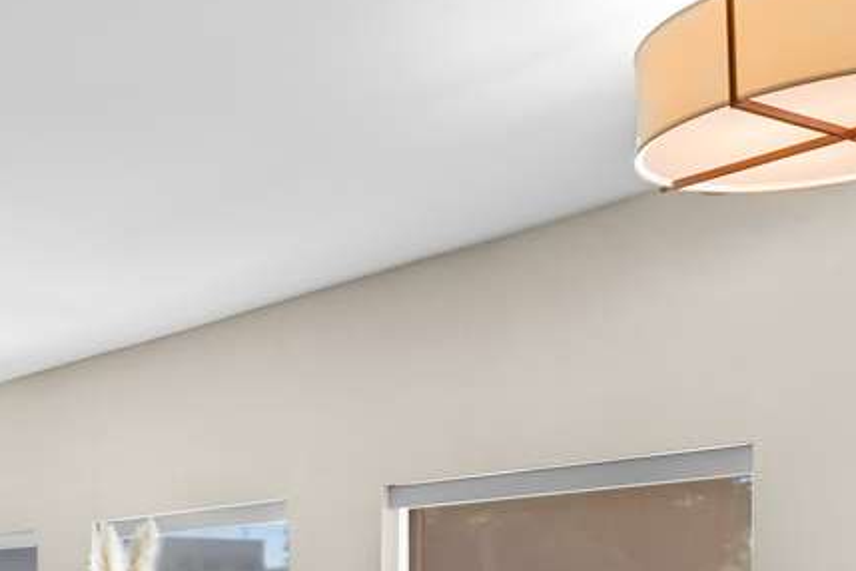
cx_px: -120
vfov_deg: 21.8
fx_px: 1331
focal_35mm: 56
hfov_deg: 31.1
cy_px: 747
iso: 200
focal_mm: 16
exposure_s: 1/3
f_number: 9
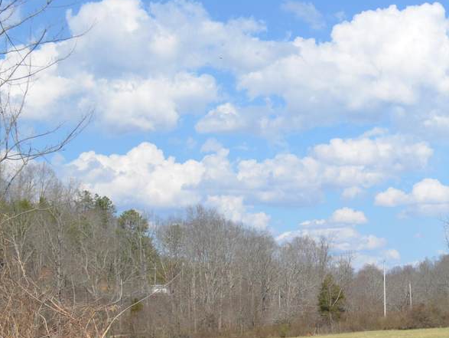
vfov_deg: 20.8
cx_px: 462
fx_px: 896
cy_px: 317
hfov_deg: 26.5
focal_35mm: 69
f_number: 9
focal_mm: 22
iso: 100
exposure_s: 1/320
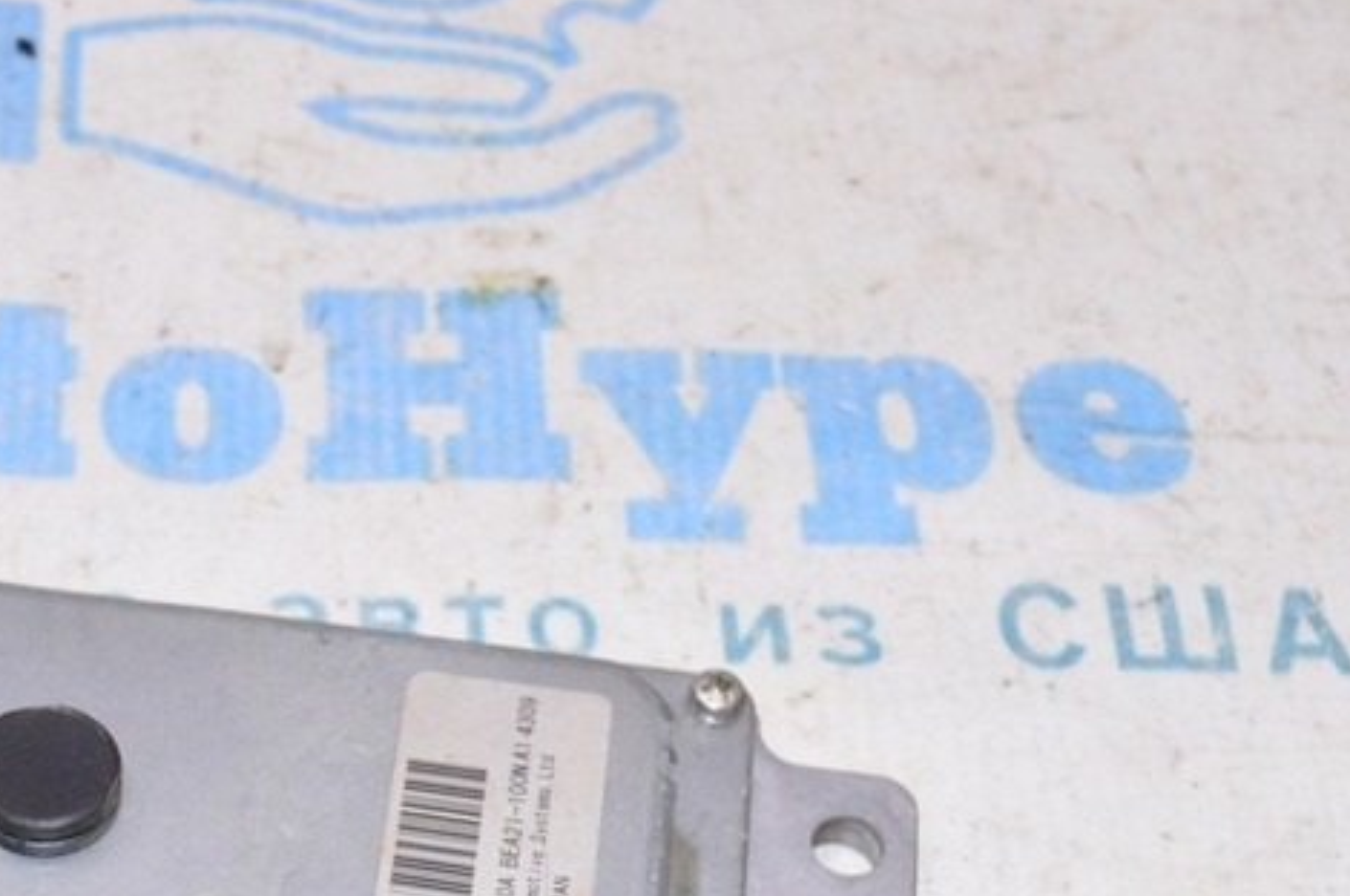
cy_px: 918
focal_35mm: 85
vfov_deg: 15.7
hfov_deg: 22.8
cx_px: -66
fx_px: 3183
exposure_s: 1/160
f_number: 8
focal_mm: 26
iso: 1600
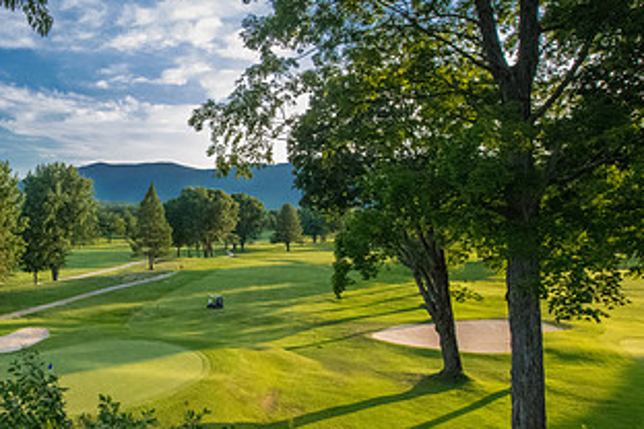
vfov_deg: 49.4
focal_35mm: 26
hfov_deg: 60.9
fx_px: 465
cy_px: 189
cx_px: 89
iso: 8000
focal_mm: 14
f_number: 20
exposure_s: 1/500
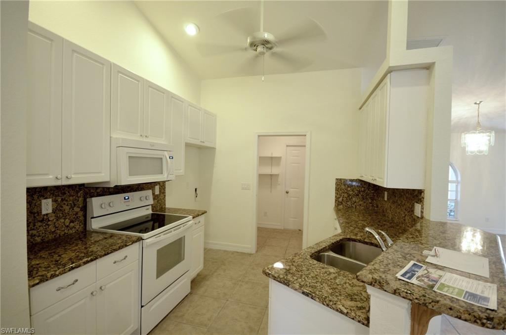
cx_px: 253
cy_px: 168
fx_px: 210
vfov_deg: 77.0
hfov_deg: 100.5
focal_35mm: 15
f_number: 4
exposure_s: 1/40
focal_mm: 10
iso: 800
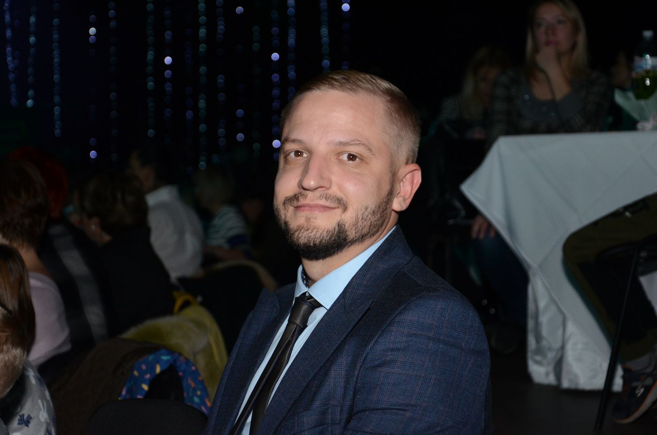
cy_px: 218
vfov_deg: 17.4
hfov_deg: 26.0
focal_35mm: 78
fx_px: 1420
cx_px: 328
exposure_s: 1/200
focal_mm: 52
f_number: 5
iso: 1250
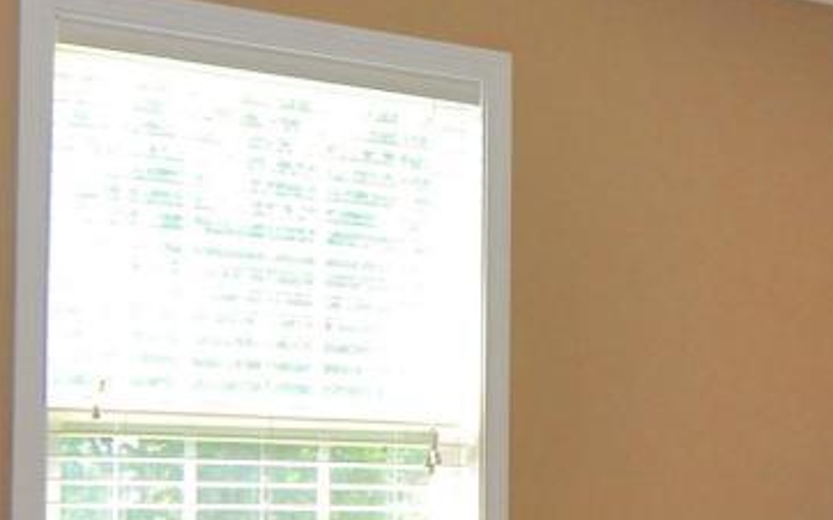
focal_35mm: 78
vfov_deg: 16.5
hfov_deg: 25.2
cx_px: 835
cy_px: 467
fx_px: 1770
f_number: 4
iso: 400
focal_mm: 12
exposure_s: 1/125
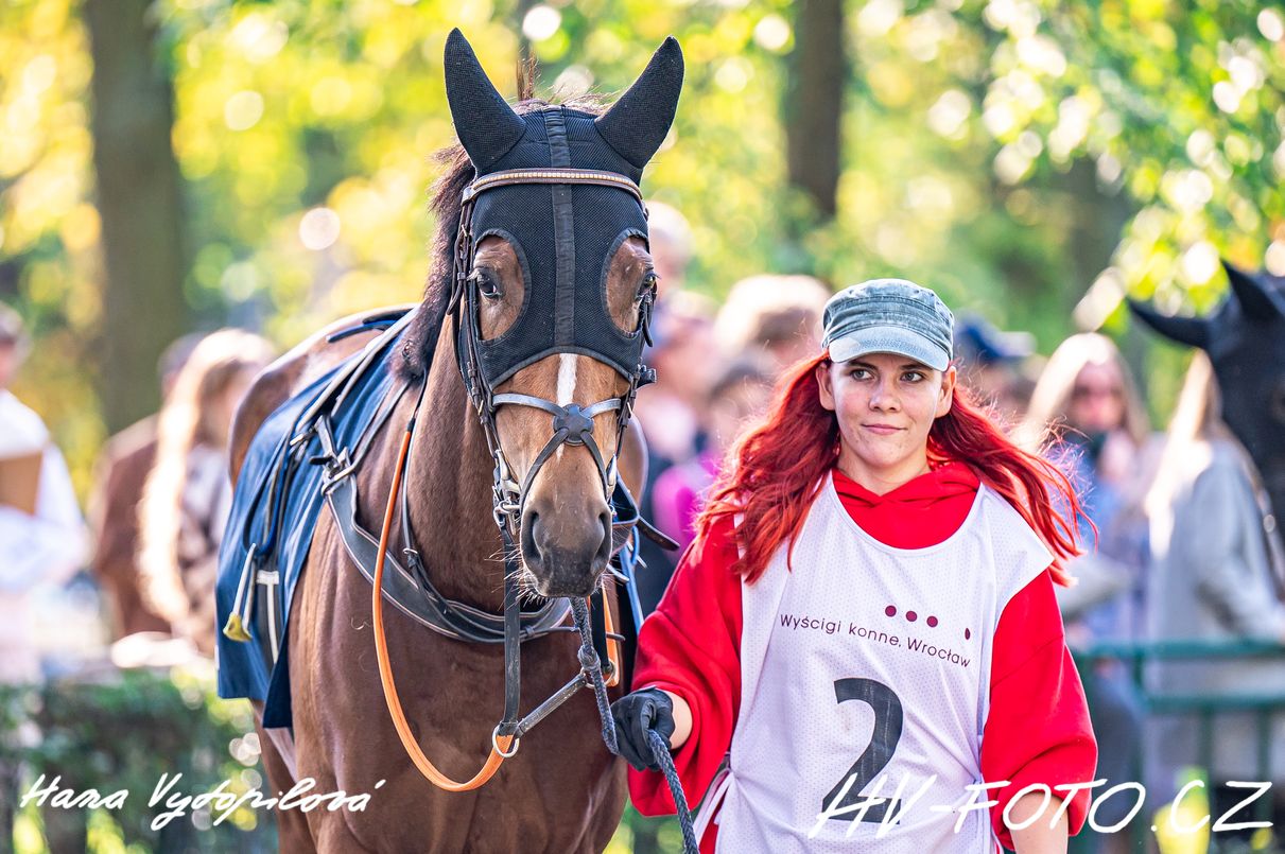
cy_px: 427
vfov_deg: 6.9
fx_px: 7132
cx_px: 642
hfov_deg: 10.3
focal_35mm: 200
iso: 400
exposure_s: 1/640
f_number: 2.8
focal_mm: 200
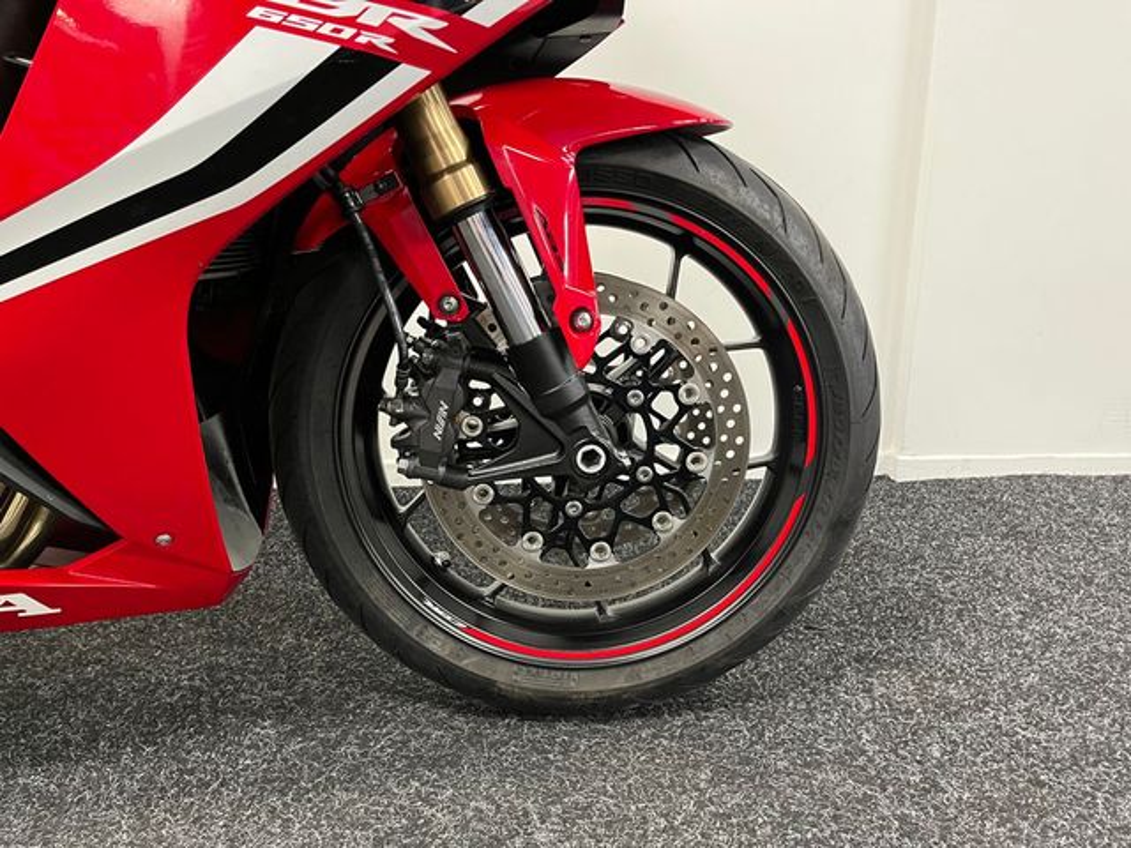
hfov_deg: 67.3
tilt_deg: -15.8
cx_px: 566
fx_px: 849
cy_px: 424
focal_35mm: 26
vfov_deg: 53.1
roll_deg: +1.0
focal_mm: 5.1
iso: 500
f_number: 1.6
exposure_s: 1/50
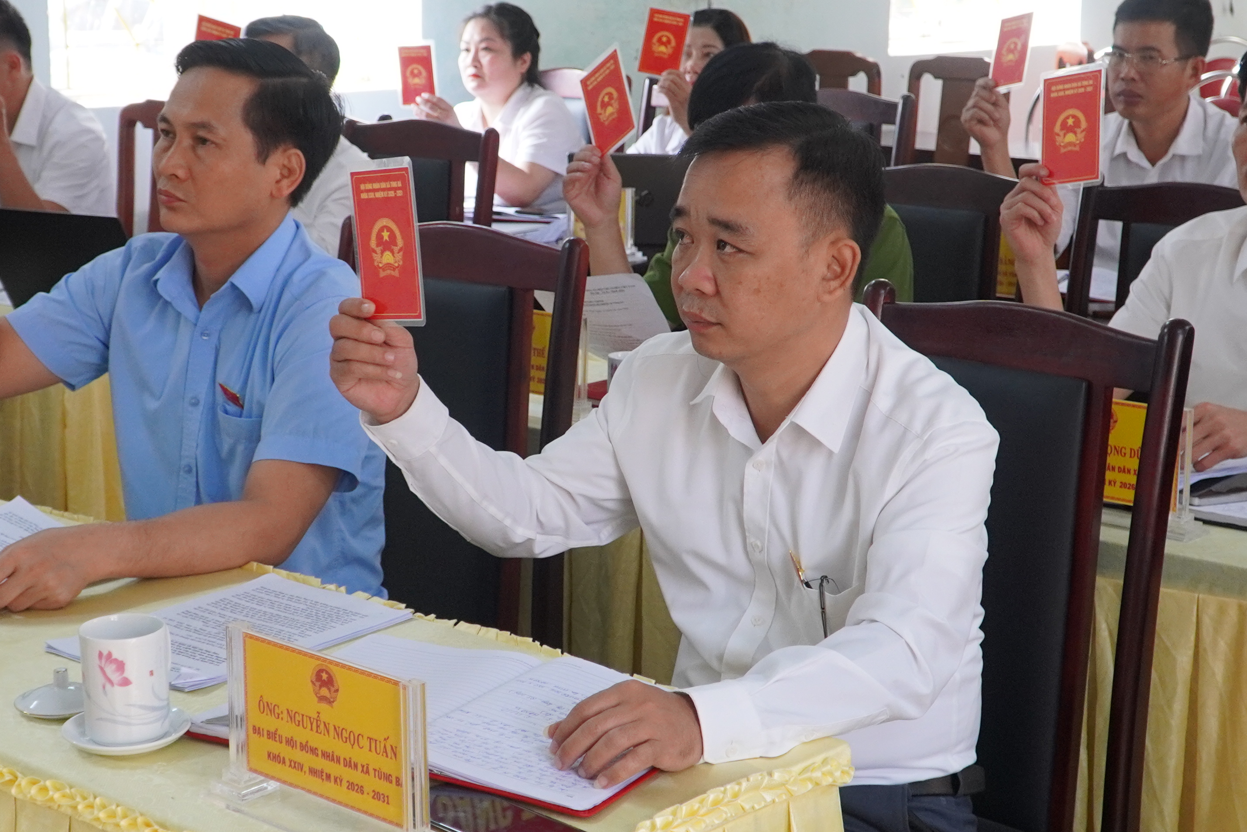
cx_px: 539
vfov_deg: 21.6
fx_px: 2182
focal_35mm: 63
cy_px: 427
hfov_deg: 31.9
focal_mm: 20
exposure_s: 1/160
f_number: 4
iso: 800
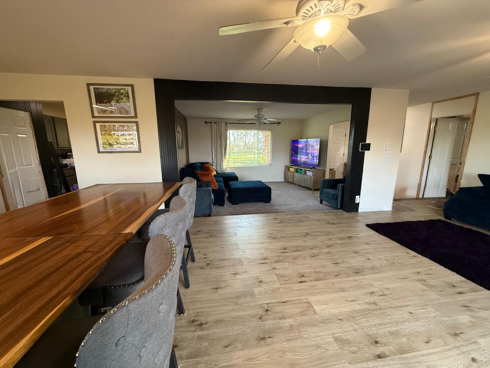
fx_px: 198
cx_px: 245
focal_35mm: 14
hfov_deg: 102.1
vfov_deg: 85.7
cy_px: 184
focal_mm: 2.22
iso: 500
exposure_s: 1/120
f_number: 2.2
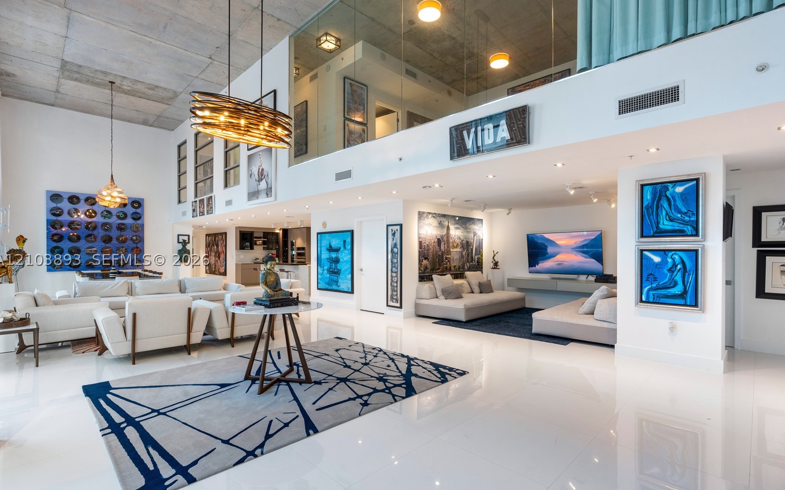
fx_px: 364
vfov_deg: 67.9
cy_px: 259
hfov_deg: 94.4
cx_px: 399
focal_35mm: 17
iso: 800
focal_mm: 16
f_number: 9
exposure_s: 1/20
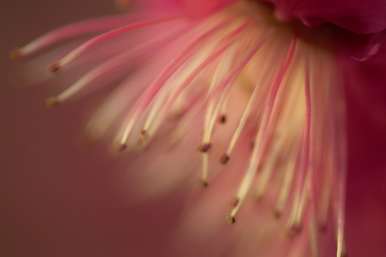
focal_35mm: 179
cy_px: 128
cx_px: 193
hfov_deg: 11.5
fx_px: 1919
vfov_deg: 7.7
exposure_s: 1/60
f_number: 2.8
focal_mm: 105
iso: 100
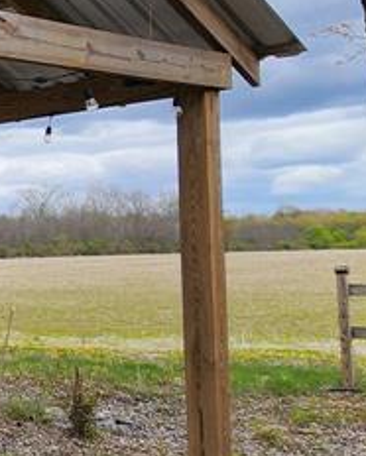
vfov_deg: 33.5
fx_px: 757
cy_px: 240
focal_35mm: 56
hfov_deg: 17.3
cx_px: -409
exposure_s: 1/1242
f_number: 2.2
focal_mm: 2.2
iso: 50
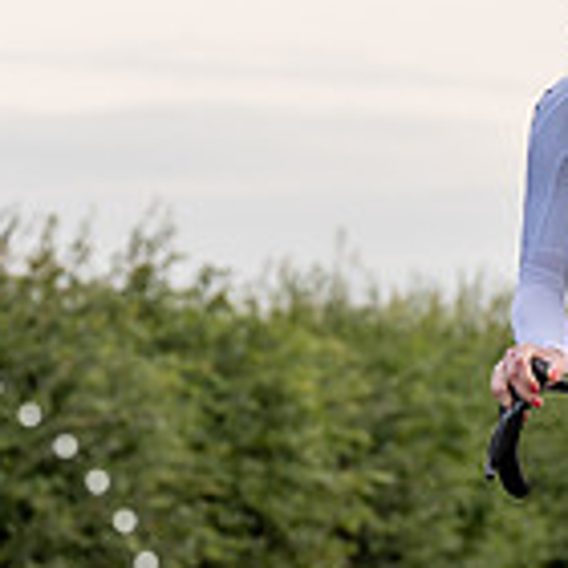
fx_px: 8985
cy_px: 590
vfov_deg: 3.6
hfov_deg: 3.6
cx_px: 768
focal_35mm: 484
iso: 160
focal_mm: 80
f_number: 4
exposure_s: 1/1000
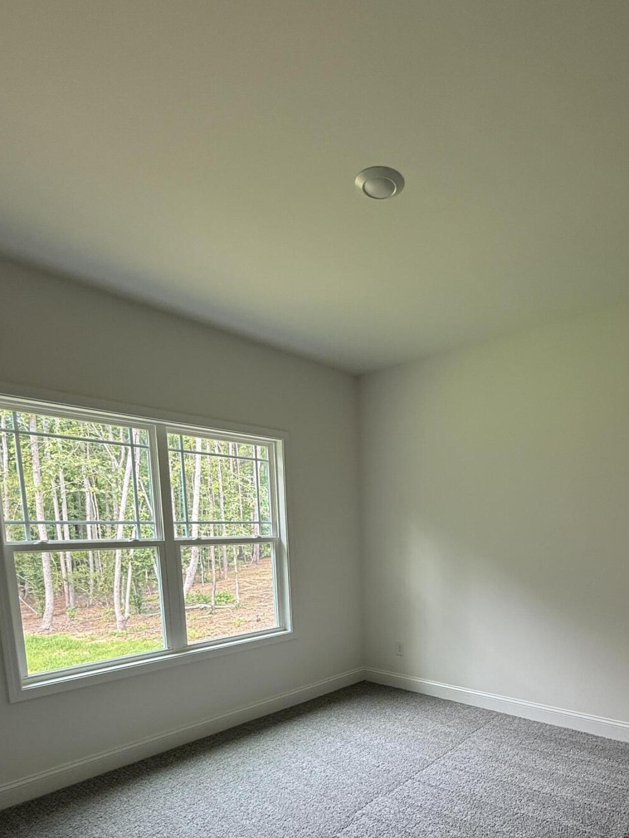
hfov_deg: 62.4
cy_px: 603
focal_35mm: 21
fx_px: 509
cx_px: 403
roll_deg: +0.8
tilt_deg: -8.5
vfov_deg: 74.7
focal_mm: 2.22
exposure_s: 1/120
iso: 100
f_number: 2.2
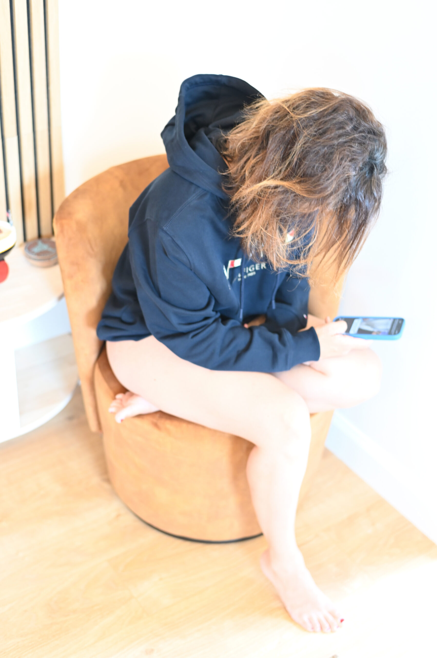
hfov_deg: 27.0
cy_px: 329
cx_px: 218
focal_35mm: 50
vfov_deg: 39.6
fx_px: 912
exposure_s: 1/60
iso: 1600
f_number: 2.5
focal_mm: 50
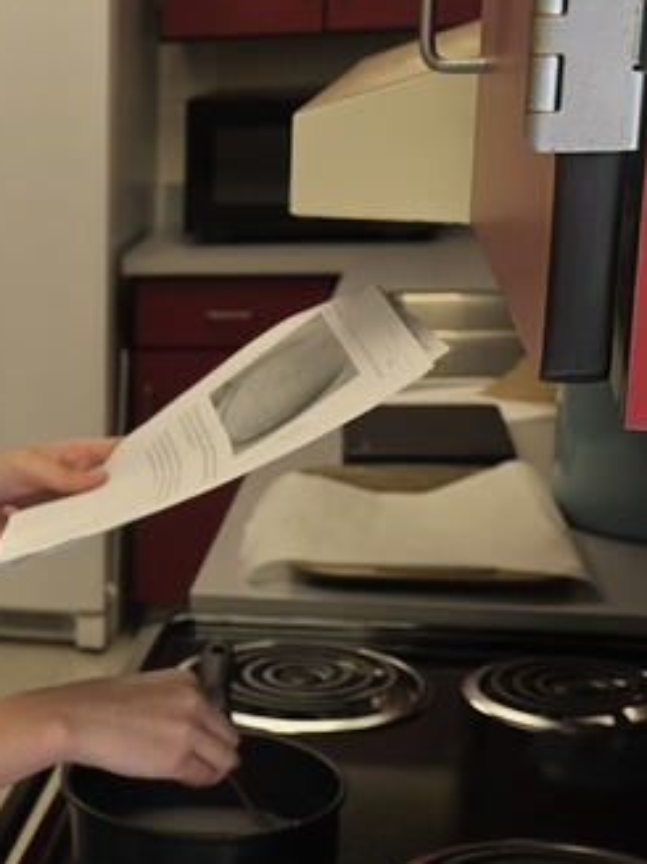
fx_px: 1795
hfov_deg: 19.4
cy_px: 602
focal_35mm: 72
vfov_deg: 26.8
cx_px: -100
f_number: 1.4
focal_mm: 6.5
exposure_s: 1/120
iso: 16
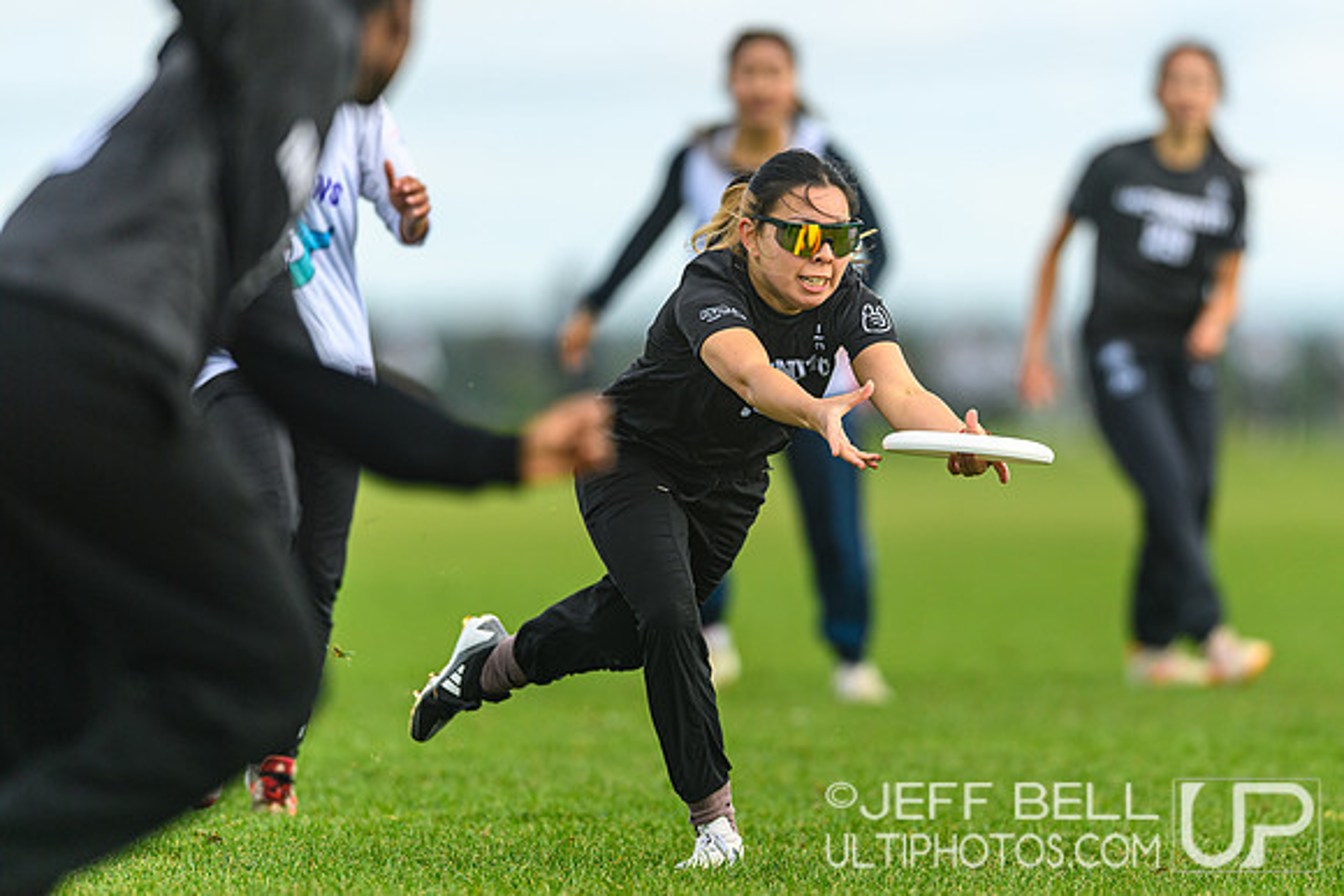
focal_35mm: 480
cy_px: 448
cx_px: 807
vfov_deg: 2.9
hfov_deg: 4.3
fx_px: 17934
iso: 100
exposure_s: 1/1000
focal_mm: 400
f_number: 3.2
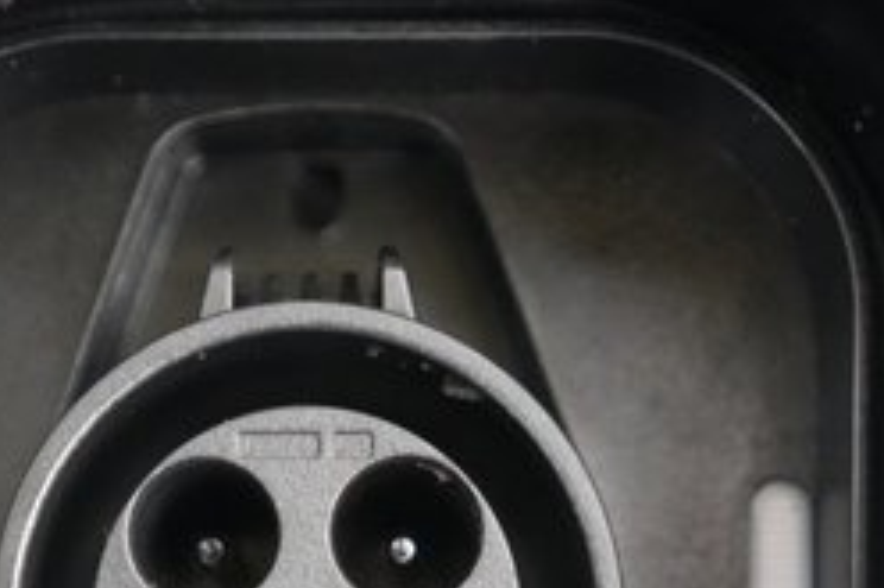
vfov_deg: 18.9
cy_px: 748
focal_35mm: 67
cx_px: 321
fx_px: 1644
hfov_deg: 30.0
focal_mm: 26
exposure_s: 1/30
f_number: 2.8
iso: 12800
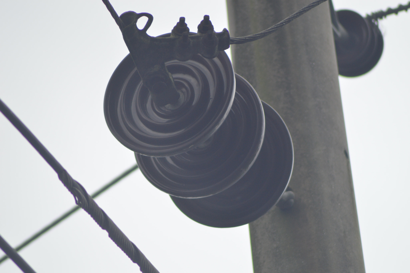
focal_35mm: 375
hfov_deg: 5.5
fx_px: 4267
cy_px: 136
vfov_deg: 3.7
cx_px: 205
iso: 400
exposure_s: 1/1250
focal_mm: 250
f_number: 5
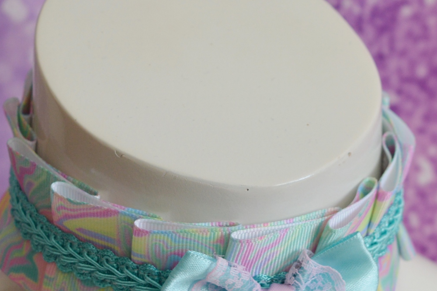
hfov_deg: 12.8
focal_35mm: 160
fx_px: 1941
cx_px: 257
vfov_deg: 8.5
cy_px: 285
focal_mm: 48
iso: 400
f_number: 7.1
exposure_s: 1/60
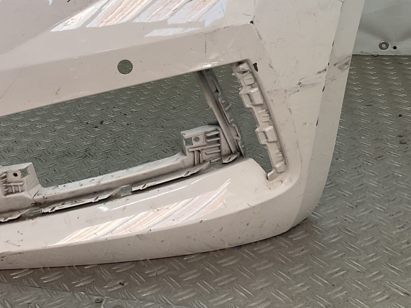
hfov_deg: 33.5
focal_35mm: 55
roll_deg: +4.1
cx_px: 58
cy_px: 73
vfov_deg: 26.2
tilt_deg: -16.1
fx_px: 653
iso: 16
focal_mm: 3
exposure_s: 1/194
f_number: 1.8
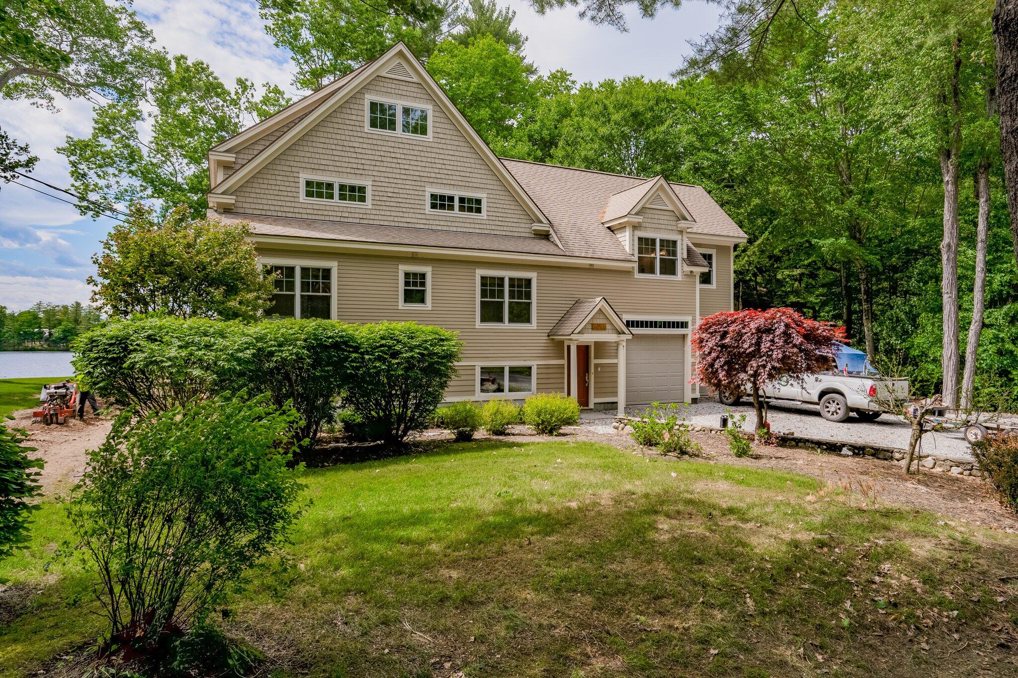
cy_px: 339
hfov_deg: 81.2
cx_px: 509
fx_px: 594
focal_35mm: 21
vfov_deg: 59.5
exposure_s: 1/200
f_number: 9
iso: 100
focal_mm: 21
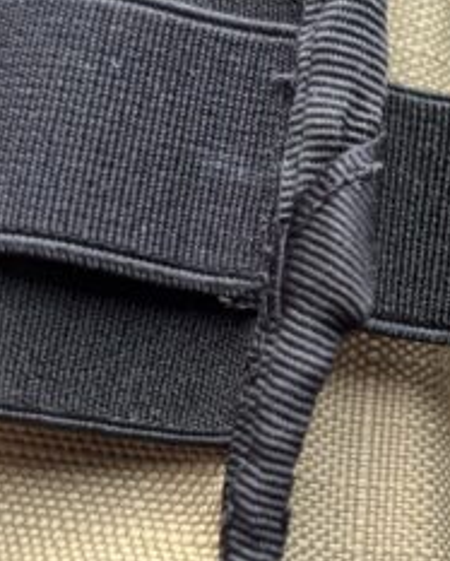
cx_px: 553
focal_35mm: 87
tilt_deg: -79.3
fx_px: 1446
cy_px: 354
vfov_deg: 21.9
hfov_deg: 16.9
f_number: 1.6
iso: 50
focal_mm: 5.96
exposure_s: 1/121
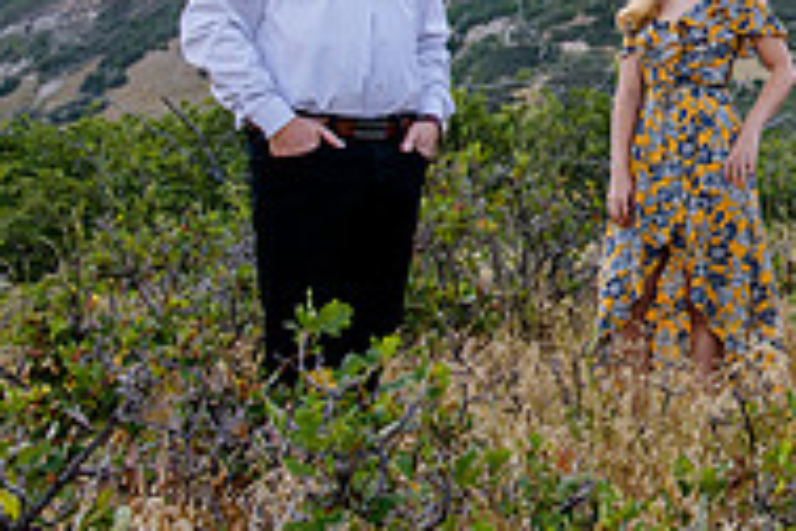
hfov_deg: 19.2
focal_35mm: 101
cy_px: 7
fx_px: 2233
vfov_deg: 13.4
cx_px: 923
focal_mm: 32
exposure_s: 1/200
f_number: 6.3
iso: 800
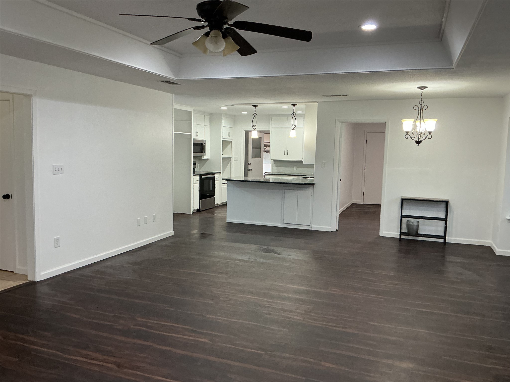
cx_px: 255
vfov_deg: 48.2
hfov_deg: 61.7
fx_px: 427
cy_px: 191
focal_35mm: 29
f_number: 1.8
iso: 160
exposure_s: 1/60
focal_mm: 3
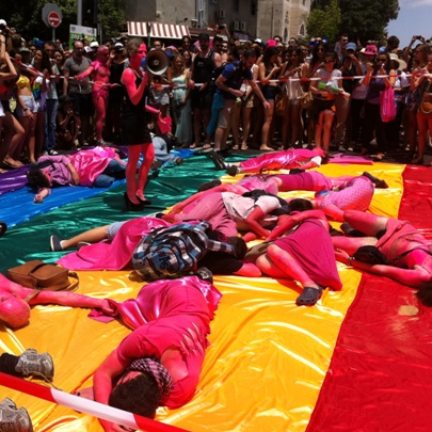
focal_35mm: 42
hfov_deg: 39.7
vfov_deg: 40.0
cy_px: 215
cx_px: 158
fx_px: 593
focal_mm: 3.85
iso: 80
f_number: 2.8
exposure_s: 1/2155
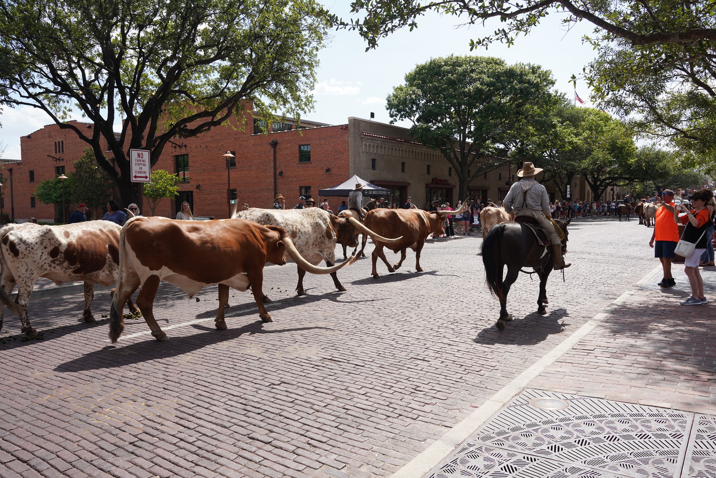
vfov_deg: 46.4
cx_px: 358
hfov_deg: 65.5
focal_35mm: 28
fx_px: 557
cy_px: 239
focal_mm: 28
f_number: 11
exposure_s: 1/100
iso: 100
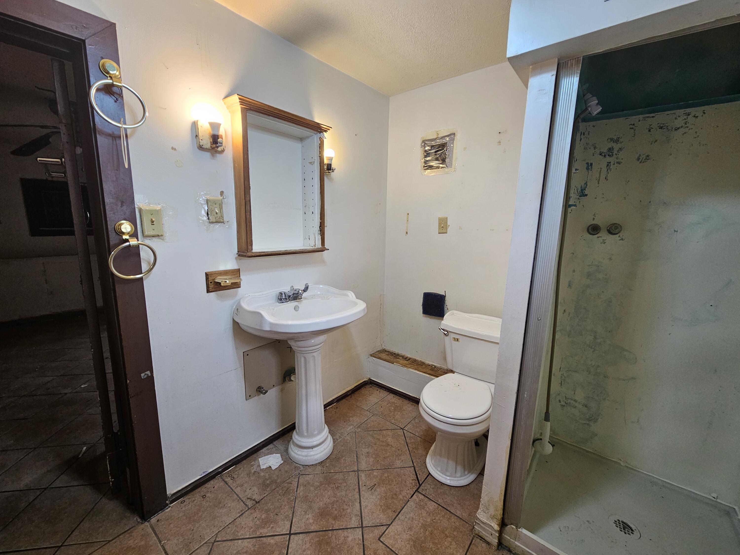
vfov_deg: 89.9
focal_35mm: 13
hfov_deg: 106.2
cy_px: 278
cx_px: 370
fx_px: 278
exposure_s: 1/60
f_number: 2.2
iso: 125
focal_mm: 2.2
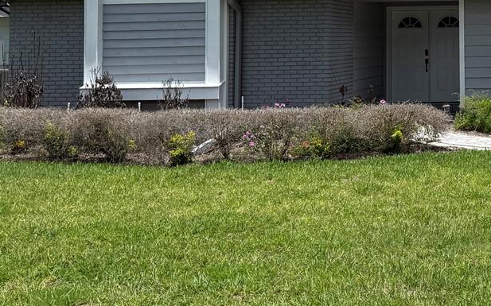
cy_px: -21
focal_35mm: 66
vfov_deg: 19.0
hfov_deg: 29.2
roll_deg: +0.6
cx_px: 485
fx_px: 883
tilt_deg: +3.7
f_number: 1.78
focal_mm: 6.76
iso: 80
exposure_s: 1/5714
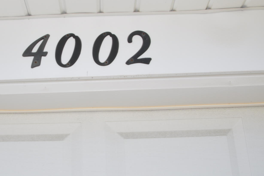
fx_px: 344
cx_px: 76
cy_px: 89
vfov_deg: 28.6
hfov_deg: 41.1
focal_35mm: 47
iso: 200
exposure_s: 1/200
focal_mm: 18
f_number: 7.1
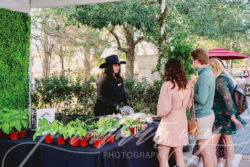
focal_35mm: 53
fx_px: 368
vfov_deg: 25.5
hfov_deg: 37.5
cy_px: 84
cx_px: 125
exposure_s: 1/200
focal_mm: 53
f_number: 4
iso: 800
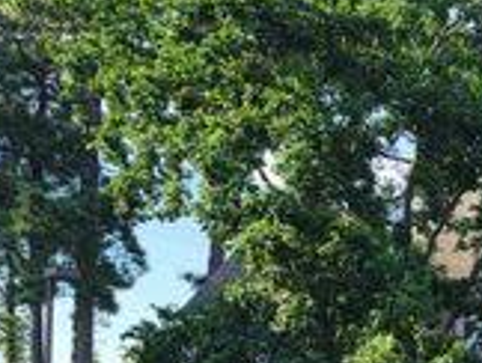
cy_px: 433
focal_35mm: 74
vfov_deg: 18.9
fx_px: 1032
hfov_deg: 22.9
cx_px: 652
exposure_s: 1/345
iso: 16
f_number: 1.8
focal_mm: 6.7
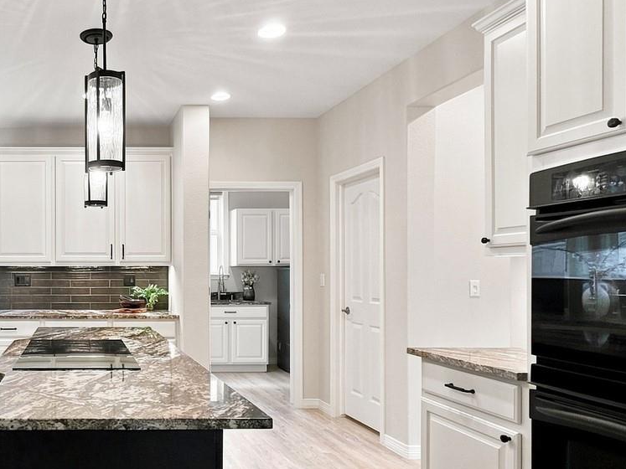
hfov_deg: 53.5
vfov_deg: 46.7
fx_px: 542
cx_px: 79
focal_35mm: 30
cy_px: 265
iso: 320
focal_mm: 2.2
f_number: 2.2
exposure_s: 1/120
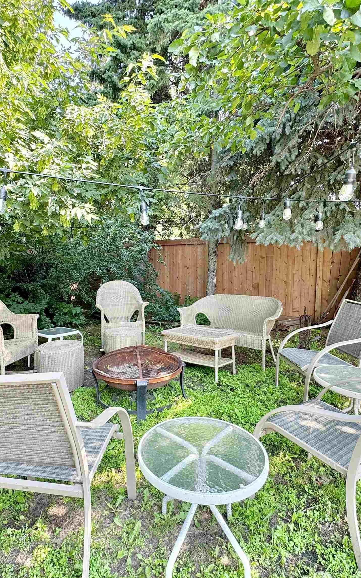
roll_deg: -0.8
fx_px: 315
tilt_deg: -2.9
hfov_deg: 59.4
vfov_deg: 85.1
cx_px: 153
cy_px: 288
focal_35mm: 20
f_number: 2.2
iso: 64
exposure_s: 1/99
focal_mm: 2.22
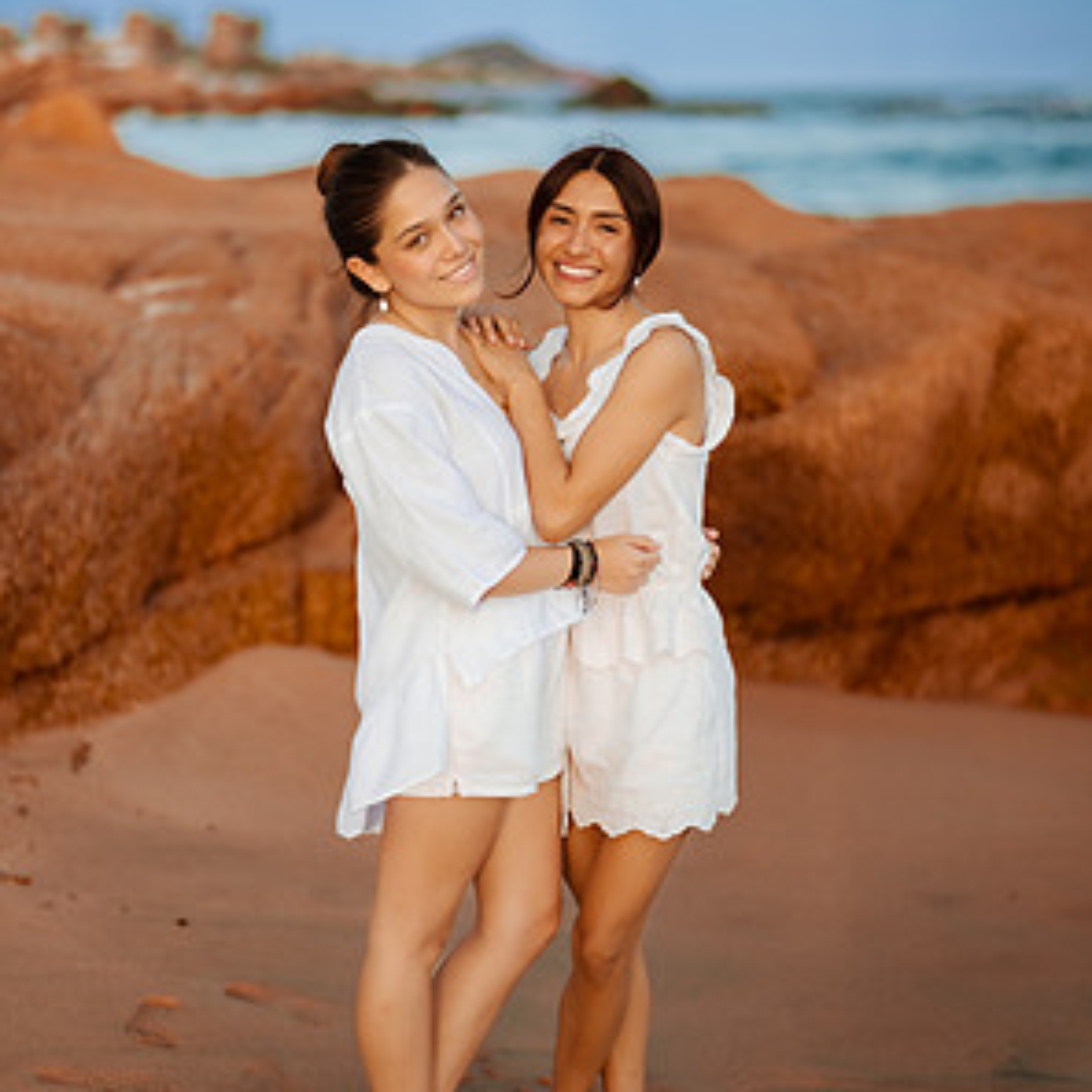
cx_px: 542
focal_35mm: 75
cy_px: 539
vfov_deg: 23.1
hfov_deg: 23.1
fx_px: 2677
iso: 200
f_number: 1.4
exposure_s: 1/6400
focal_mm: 58
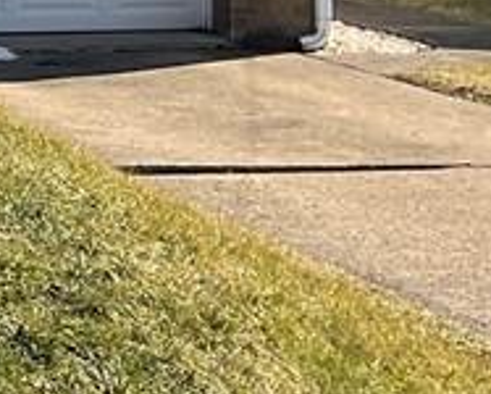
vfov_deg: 9.6
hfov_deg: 10.2
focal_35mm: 155
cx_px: -811
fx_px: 2255
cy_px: -273
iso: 16
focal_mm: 3
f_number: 1.8
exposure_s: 1/1577
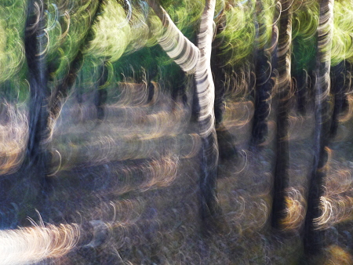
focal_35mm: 64
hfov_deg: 30.3
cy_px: 132
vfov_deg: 23.0
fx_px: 653
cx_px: 176
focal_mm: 11.3
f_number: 4.9
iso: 100
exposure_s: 1/20
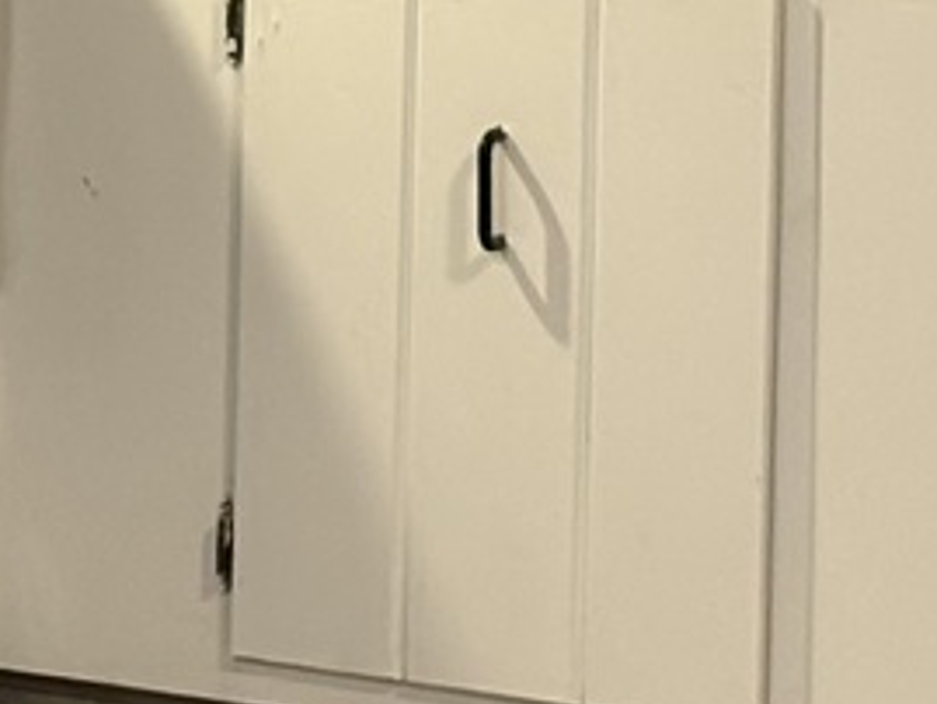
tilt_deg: -4.2
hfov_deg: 7.1
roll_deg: +0.0
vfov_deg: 5.3
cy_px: -575
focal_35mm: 278
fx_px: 7528
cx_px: -91
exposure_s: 1/30
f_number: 1.6
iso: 250
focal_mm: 5.96
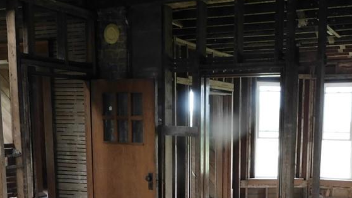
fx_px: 448
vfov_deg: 24.0
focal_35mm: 48
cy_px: 193
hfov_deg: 42.2
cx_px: 238
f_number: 3.3
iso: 250
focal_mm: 4.3
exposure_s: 1/30
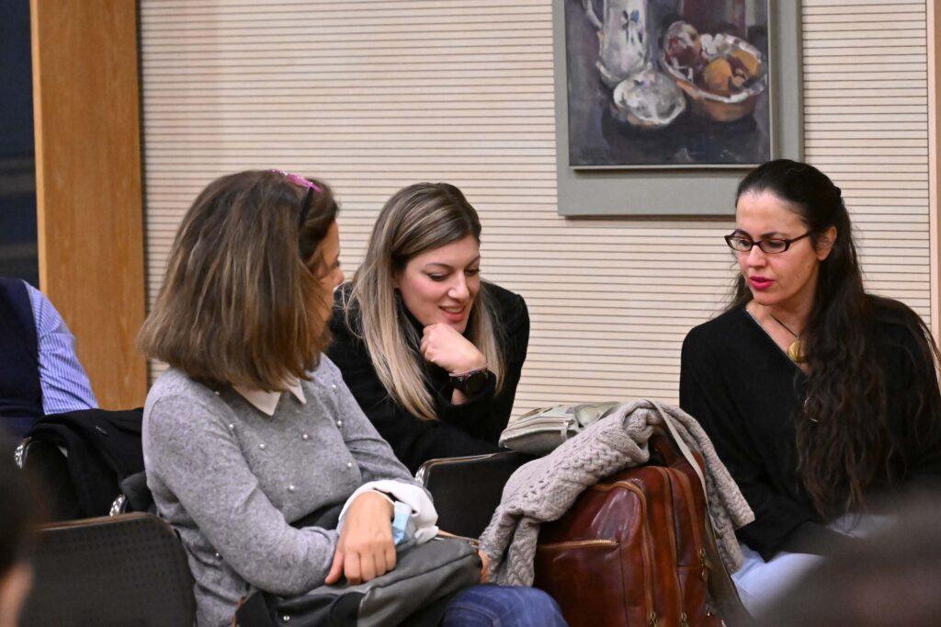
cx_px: 470
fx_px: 4703
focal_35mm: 180
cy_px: 314
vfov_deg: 7.6
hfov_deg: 11.4
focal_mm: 120
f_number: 5.6
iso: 11400
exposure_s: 1/250
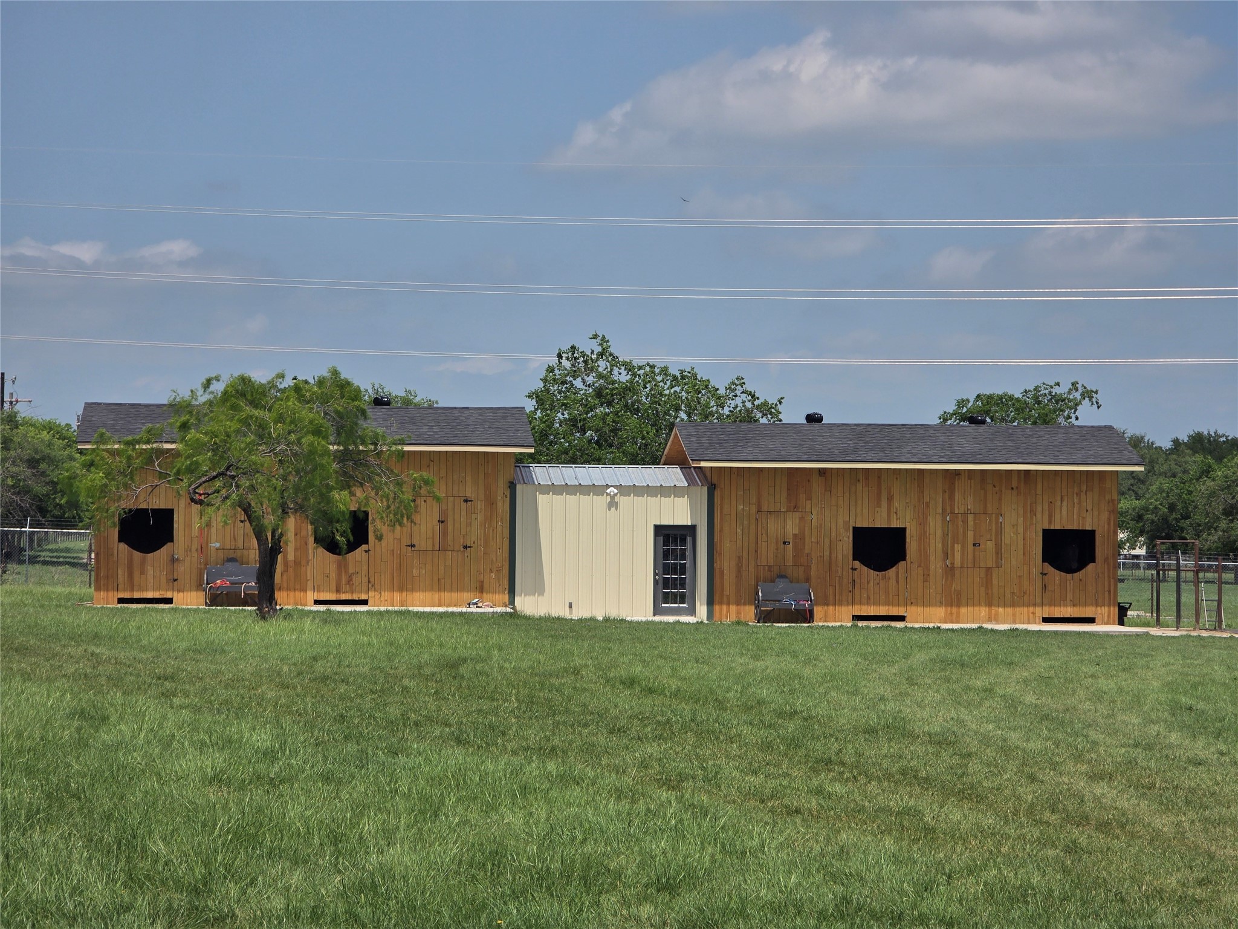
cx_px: 619
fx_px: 4113
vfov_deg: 12.9
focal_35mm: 115
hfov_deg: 17.1
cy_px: 464
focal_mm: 18.6
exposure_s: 1/2443
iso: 64
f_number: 3.4
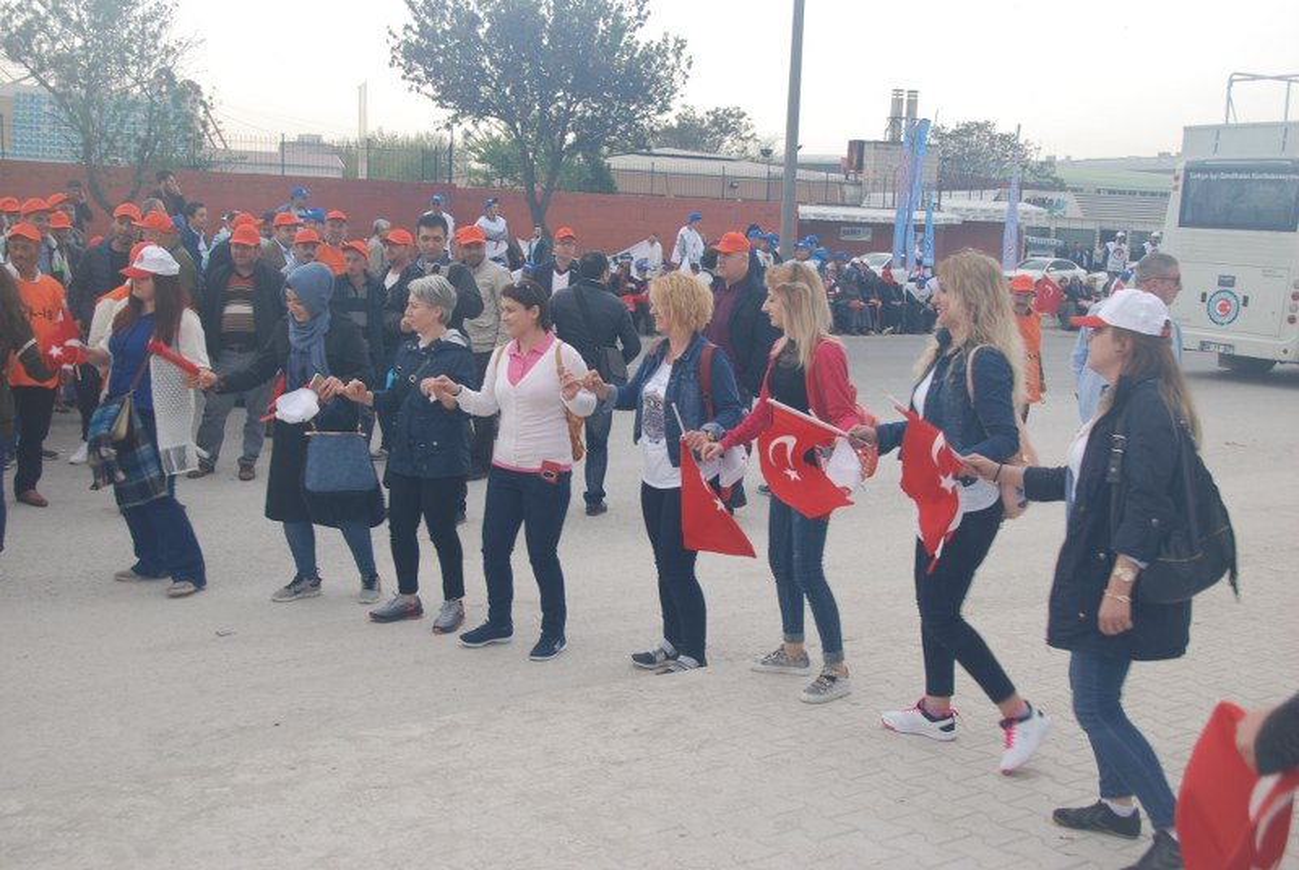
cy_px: 435
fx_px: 1409
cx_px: 650
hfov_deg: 49.5
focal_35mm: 39
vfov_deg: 34.3
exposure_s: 1/125
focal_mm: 26
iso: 100
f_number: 5.6
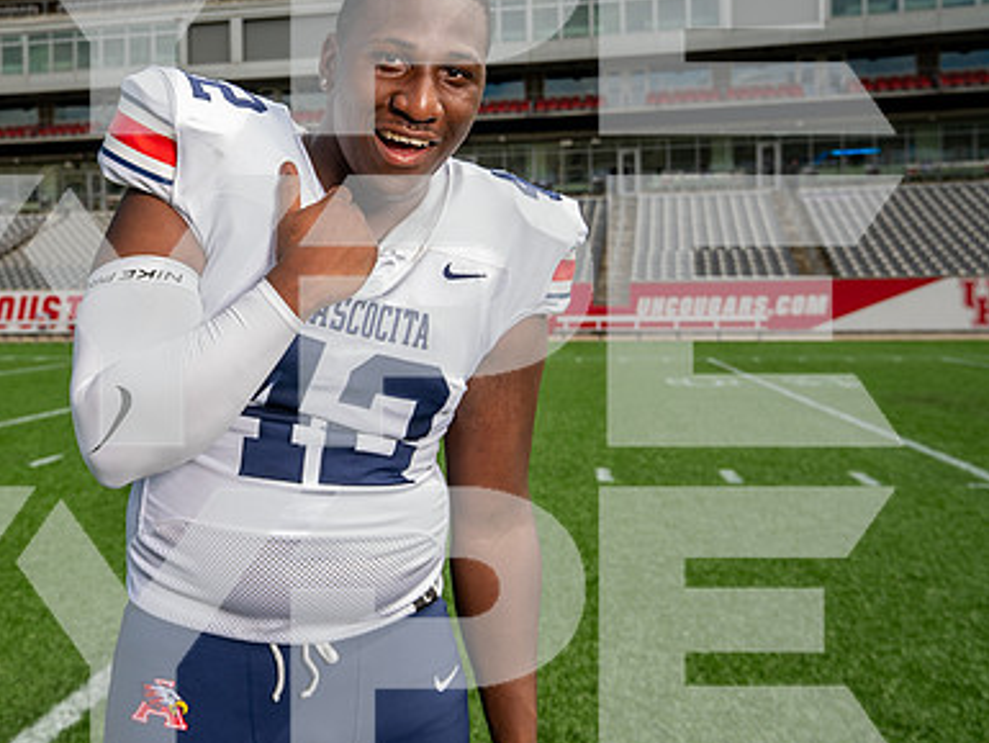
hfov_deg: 43.4
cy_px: 312
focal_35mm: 42
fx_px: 1200
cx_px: 249
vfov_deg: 34.3
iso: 100
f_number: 5
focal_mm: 29
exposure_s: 1/320
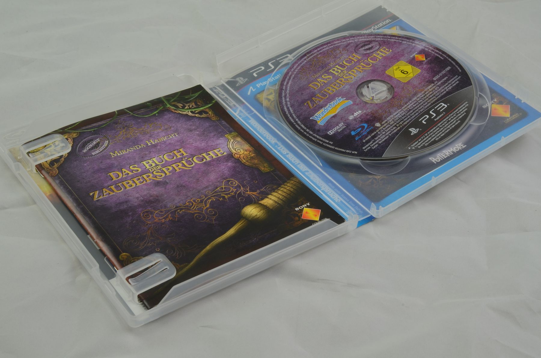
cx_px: 270
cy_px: 179
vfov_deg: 22.5
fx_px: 900
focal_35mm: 60
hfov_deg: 33.5
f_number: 20
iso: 100
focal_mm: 40
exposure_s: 1/2.5
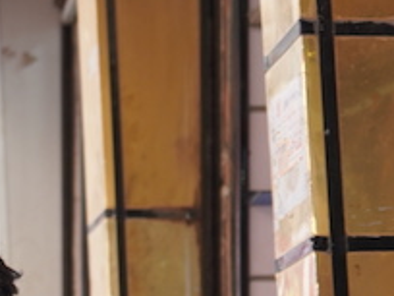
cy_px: 545
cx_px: -201
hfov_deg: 9.1
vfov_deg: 6.8
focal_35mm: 212
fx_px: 2413
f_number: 4.5
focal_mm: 45
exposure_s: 1/160
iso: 250
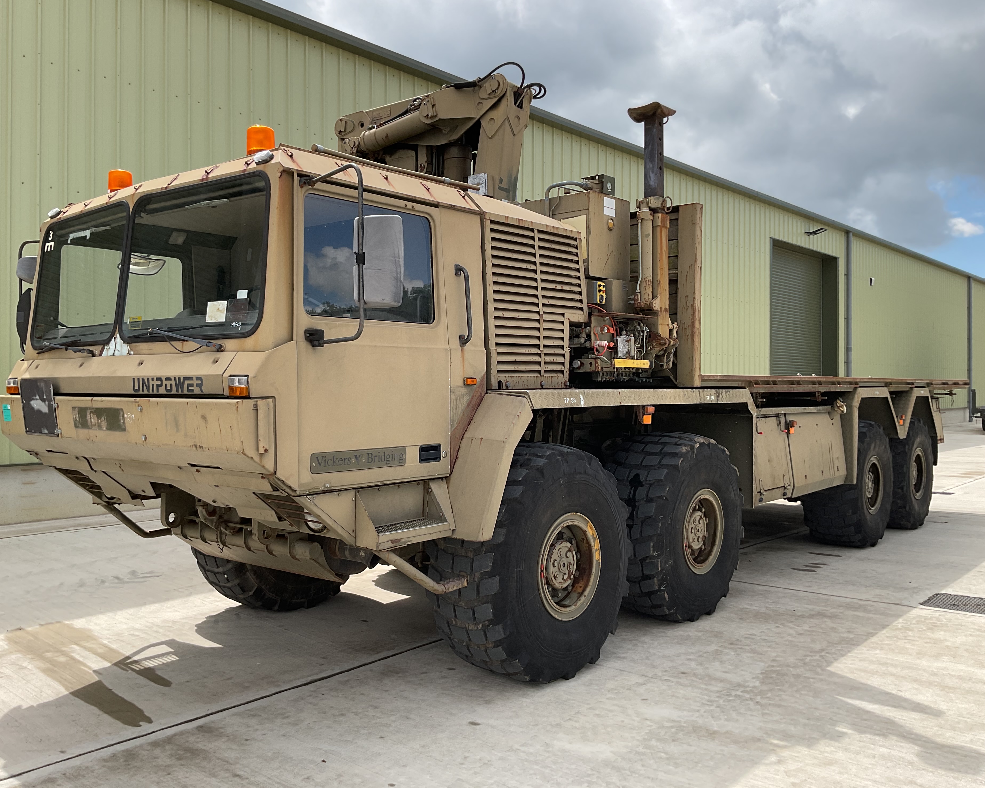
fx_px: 904
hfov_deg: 57.1
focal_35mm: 31
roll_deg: +0.1
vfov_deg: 47.1
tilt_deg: -0.2
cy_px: 386
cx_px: 461
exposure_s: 1/1626
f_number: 1.8
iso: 16
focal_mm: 3
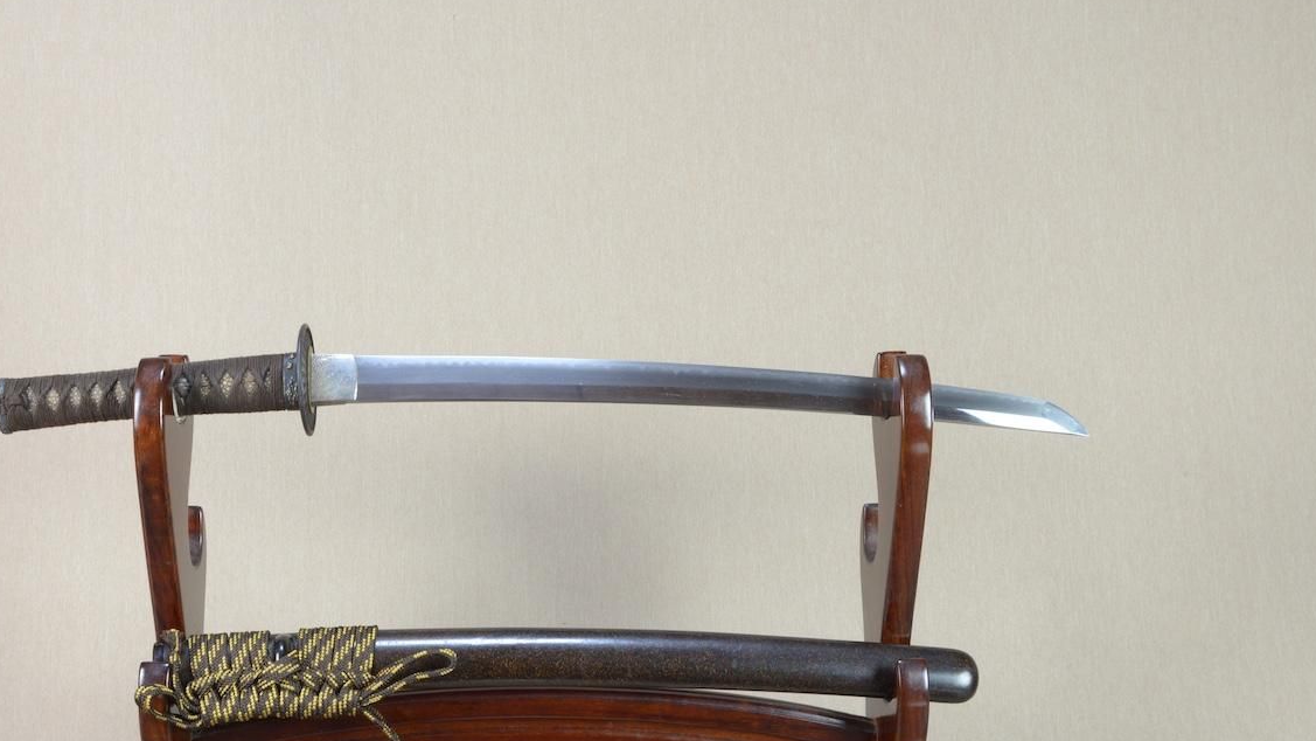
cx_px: 542
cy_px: 454
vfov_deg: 30.3
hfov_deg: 51.3
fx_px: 1361
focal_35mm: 39
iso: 400
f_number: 11
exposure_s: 1/2
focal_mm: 20
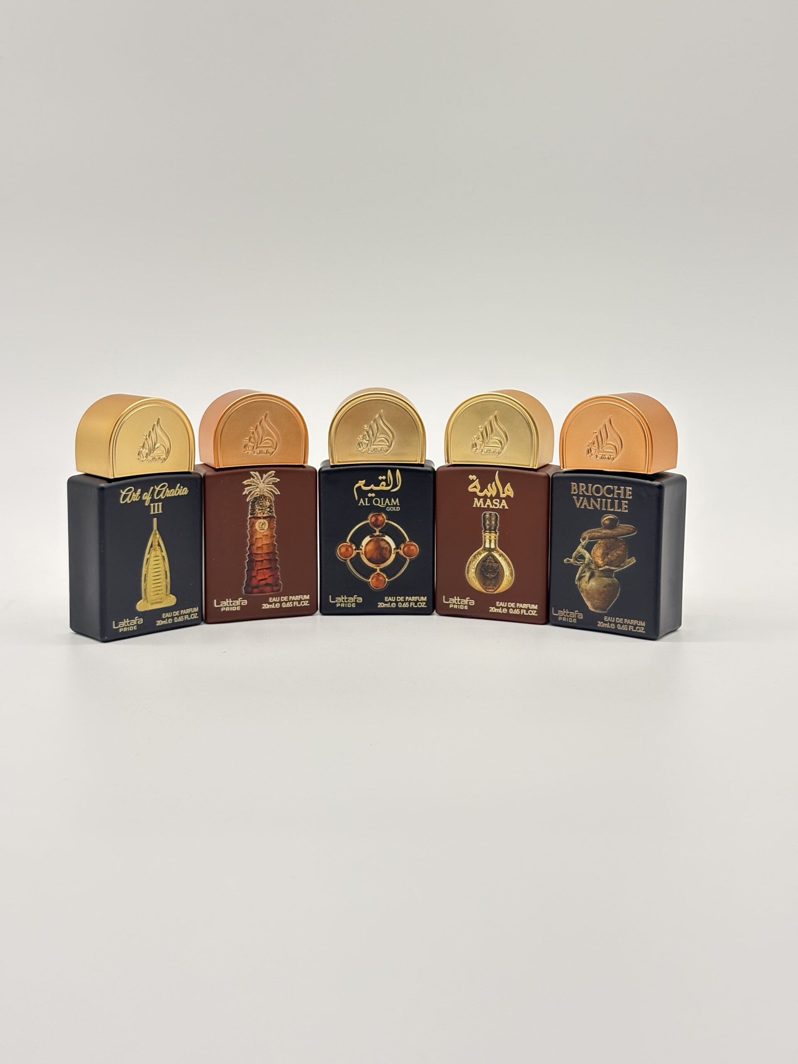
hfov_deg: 28.0
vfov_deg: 36.8
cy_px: 532
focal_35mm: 52
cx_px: 399
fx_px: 1598
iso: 50
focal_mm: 5.96
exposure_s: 1/273
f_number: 1.6
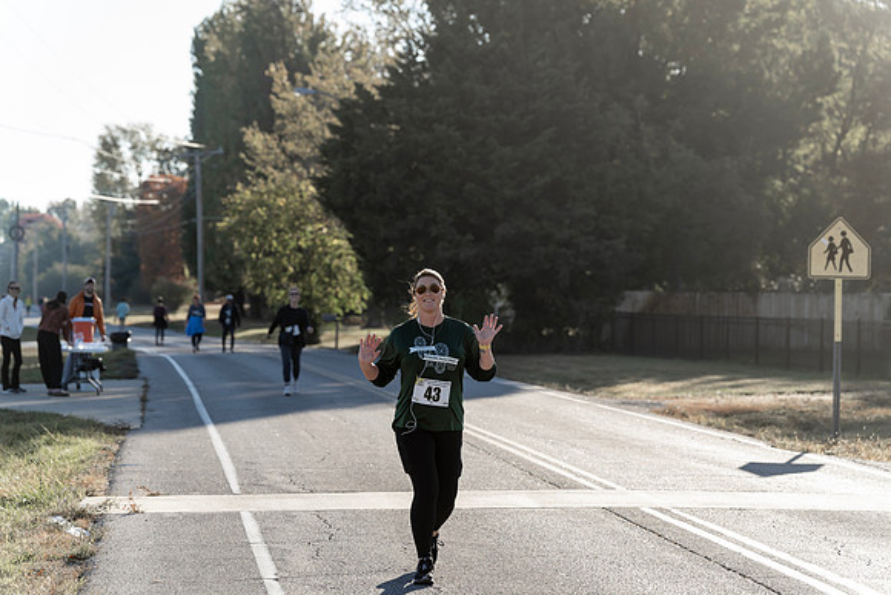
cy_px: 298
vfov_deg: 14.6
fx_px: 2327
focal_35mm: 94
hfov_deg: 21.7
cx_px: 446
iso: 80
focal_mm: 94
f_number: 3.5
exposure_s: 1/500
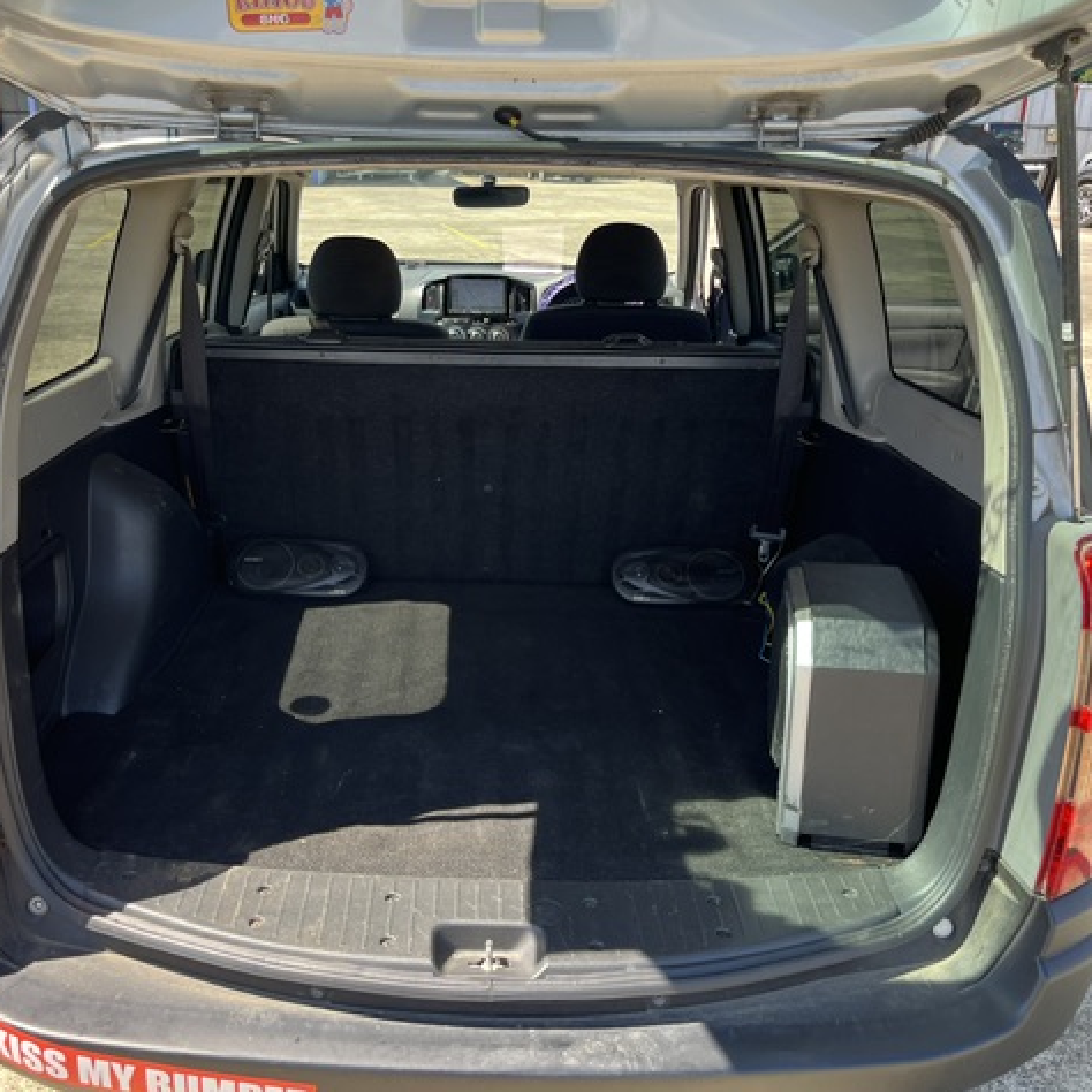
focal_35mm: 31
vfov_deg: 52.5
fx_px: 1106
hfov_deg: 52.2
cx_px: 447
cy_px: 548
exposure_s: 1/478
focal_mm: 5.1
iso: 50
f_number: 1.6
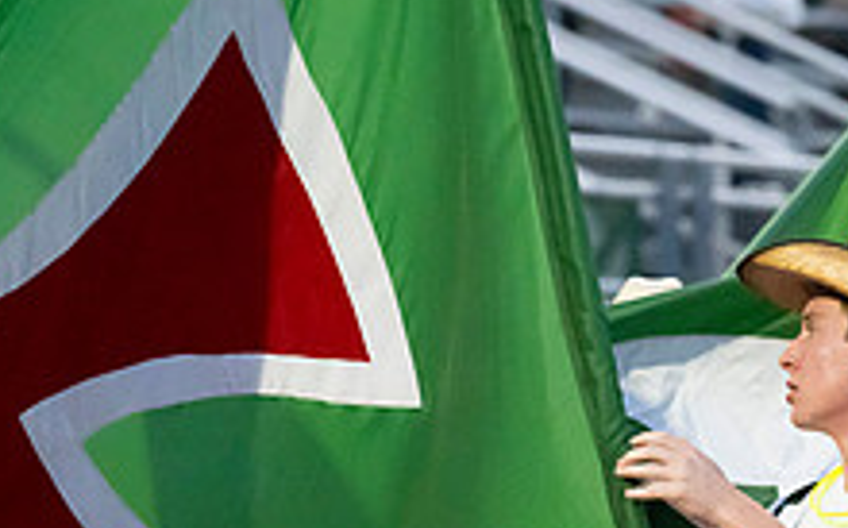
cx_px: 663
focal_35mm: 538
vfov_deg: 2.4
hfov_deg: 3.9
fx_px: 12421
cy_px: 468
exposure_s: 1/1250
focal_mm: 200
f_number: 5.6
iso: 10000
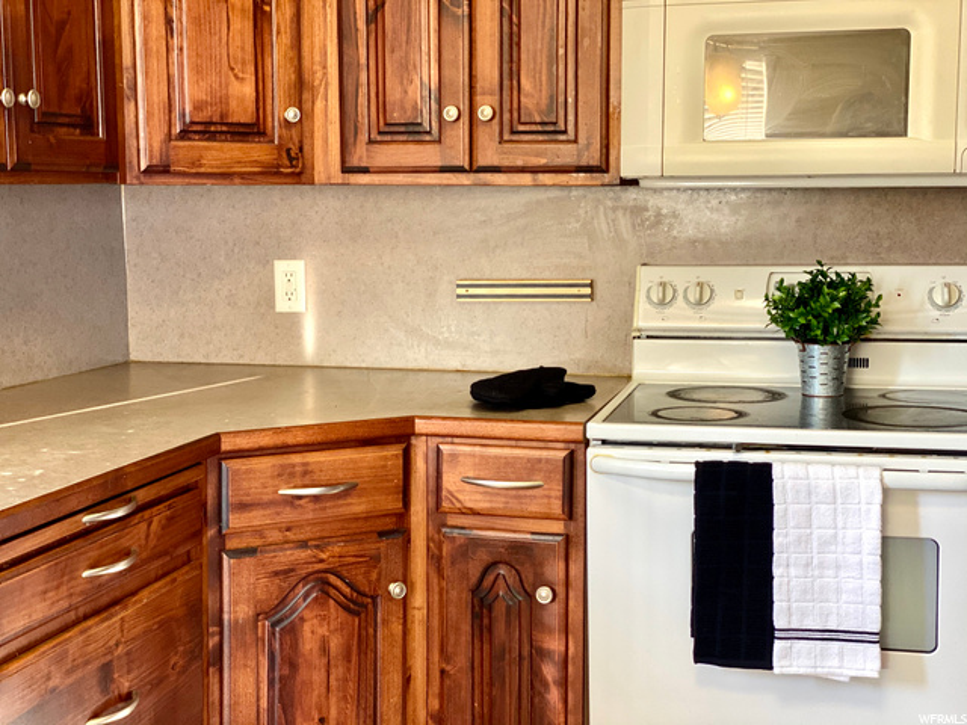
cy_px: 362
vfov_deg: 28.0
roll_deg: +0.2
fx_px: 1453
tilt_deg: -6.1
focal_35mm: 52
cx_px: 484
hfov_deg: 36.8
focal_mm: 6
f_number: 2
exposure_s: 1/40
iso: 125
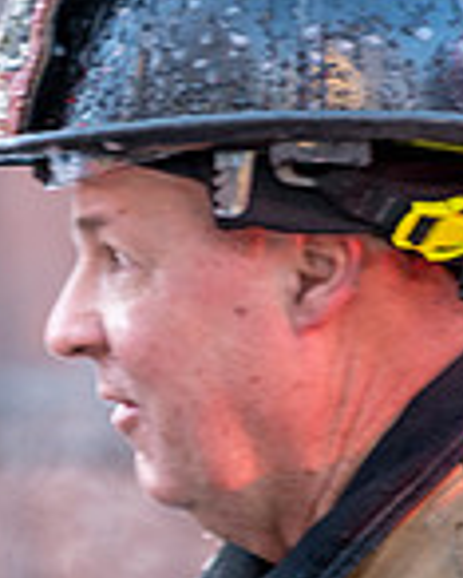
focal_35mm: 994
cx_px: 60
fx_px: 17008
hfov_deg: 1.6
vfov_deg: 1.9
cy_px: 111
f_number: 5.3
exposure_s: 1/60
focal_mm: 165
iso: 320
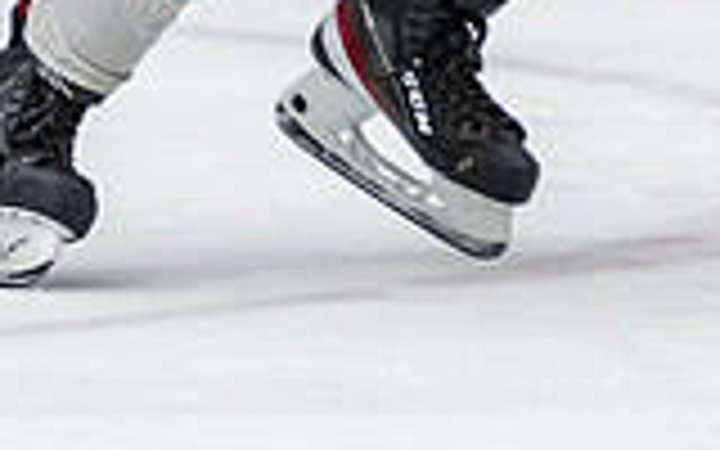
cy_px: -381
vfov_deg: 1.0
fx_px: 26922
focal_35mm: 1372
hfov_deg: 1.5
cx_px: 686
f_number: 2.8
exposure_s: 1/640
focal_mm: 175
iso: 2500
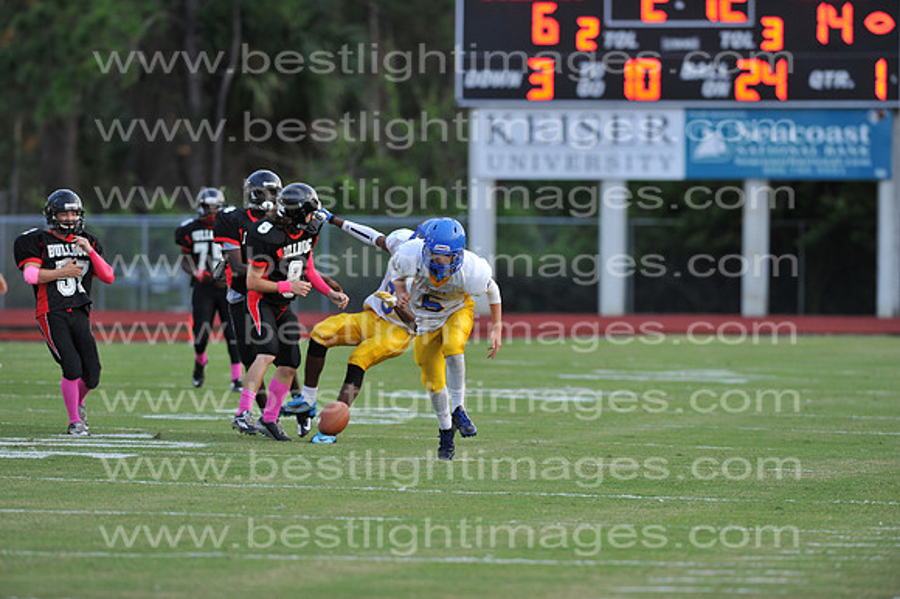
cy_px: 300
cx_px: 450
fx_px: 7495
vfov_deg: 4.6
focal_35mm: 300
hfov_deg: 6.9
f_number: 4
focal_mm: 300
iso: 1000
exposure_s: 1/800
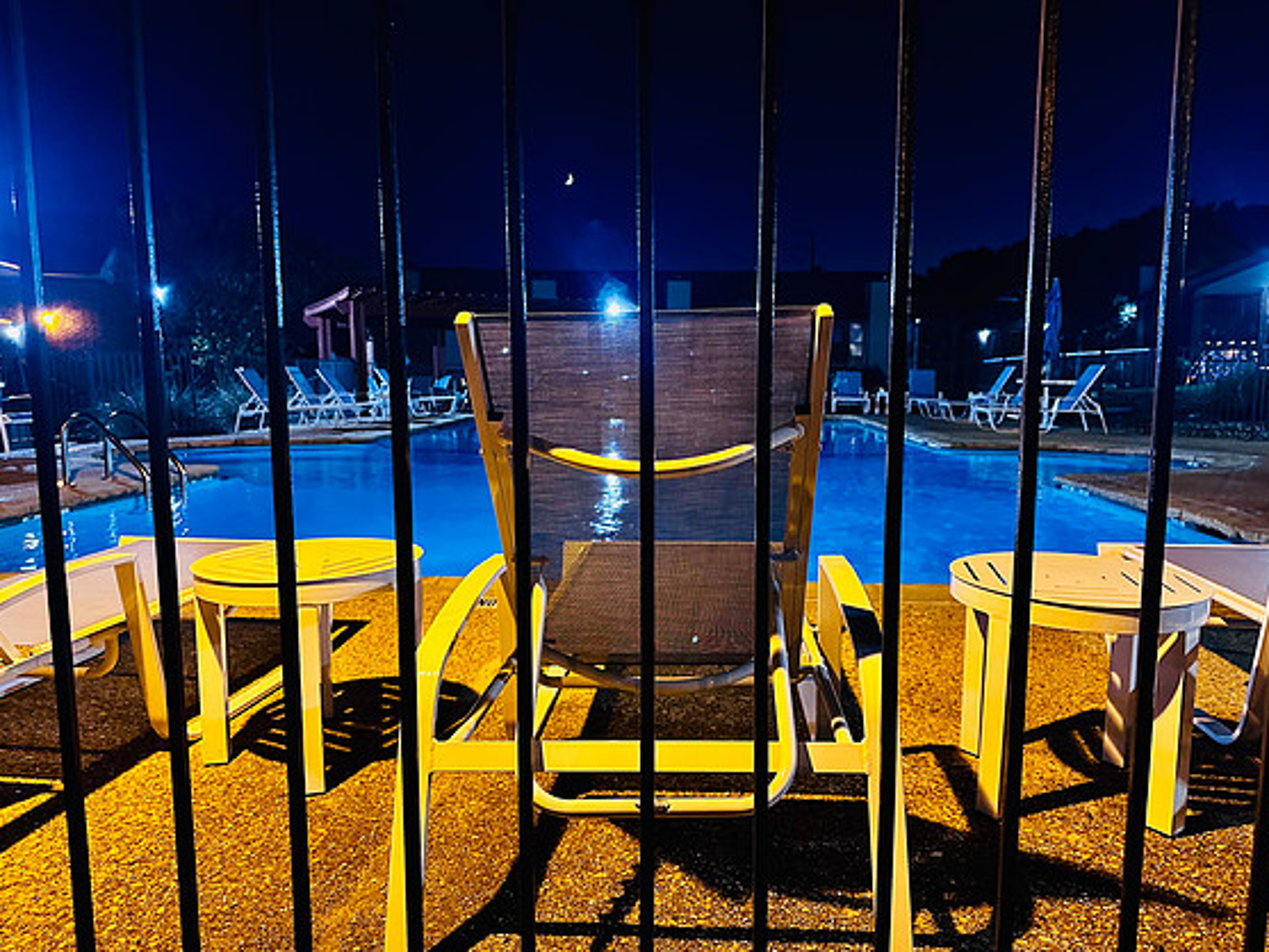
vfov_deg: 54.9
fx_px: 917
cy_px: 477
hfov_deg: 69.4
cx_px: 649
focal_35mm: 25
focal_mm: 6.86
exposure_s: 1/40
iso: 640
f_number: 1.78
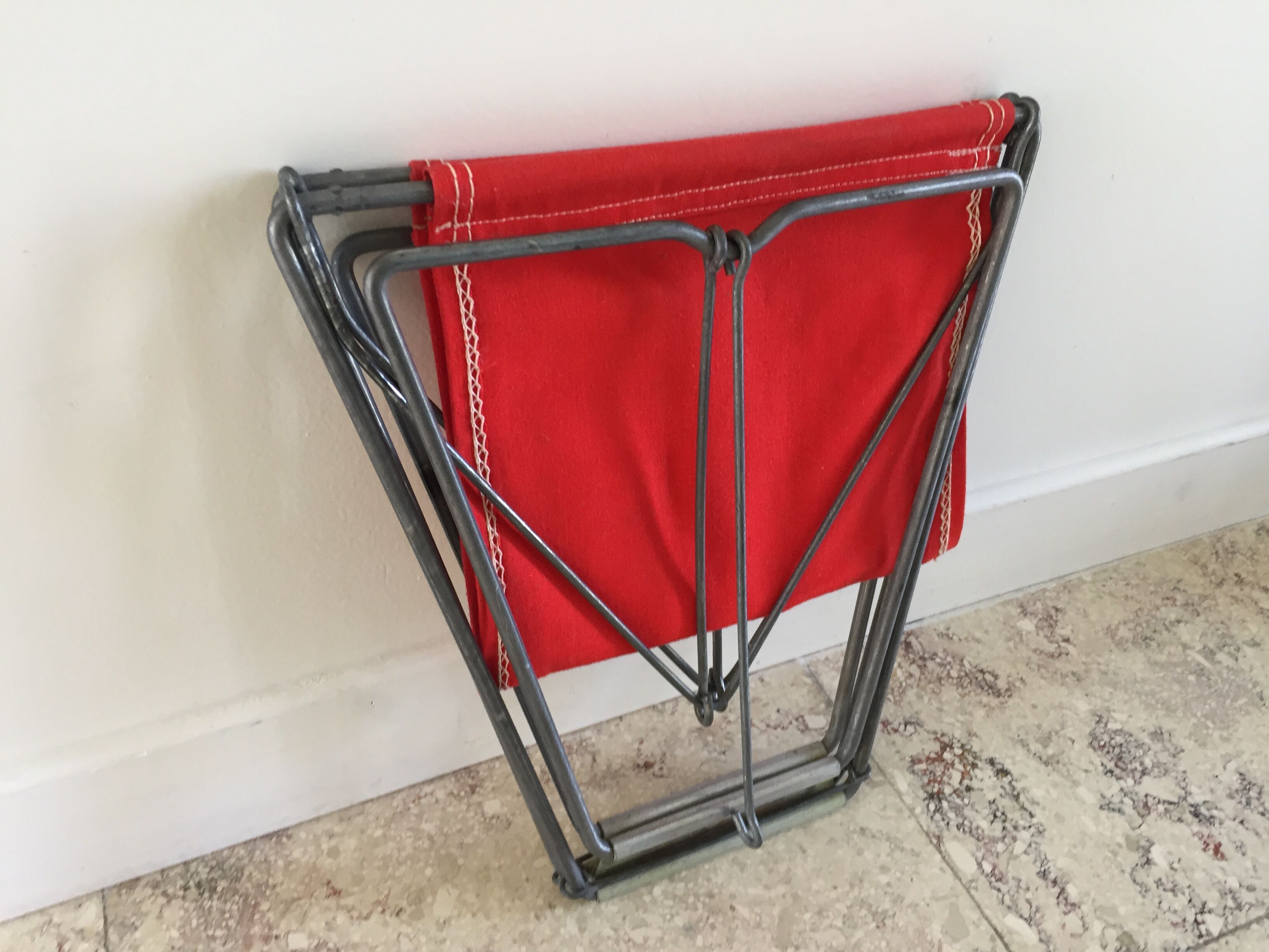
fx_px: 1063
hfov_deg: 61.7
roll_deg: -5.1
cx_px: 634
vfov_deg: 48.2
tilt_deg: -38.4
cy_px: 476
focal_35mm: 29
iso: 100
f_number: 2.2
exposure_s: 1/33
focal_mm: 4.15
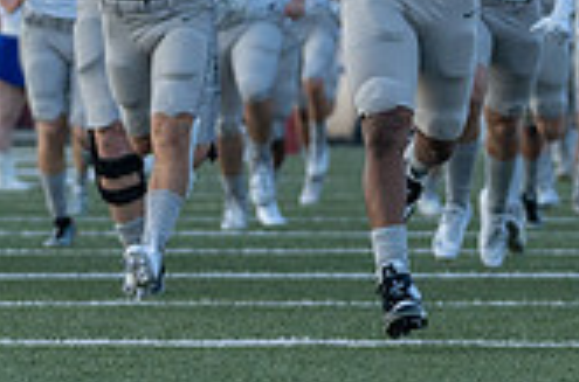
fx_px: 10055
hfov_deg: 3.3
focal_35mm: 627
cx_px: 418
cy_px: -18
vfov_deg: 2.2
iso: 500
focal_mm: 122
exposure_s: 1/1000
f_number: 3.5
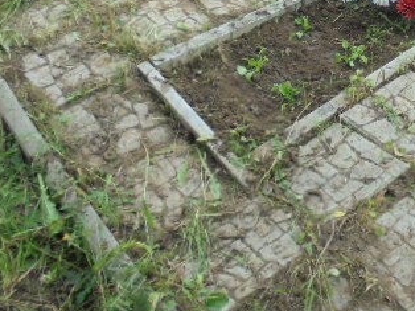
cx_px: 358
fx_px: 635
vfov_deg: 26.1
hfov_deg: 34.5
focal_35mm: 53
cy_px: 4
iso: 100
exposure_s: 1/250
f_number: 3.5
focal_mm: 4.6
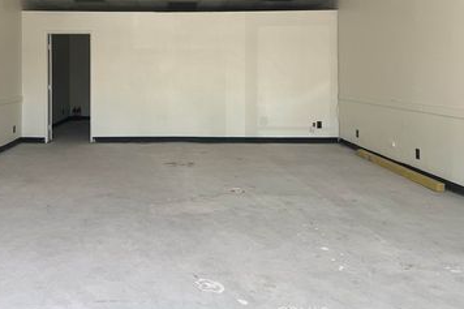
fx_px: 490
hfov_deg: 50.0
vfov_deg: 34.3
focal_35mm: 38
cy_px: 78
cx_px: 164
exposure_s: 1/125
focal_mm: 5.7
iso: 64
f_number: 1.5
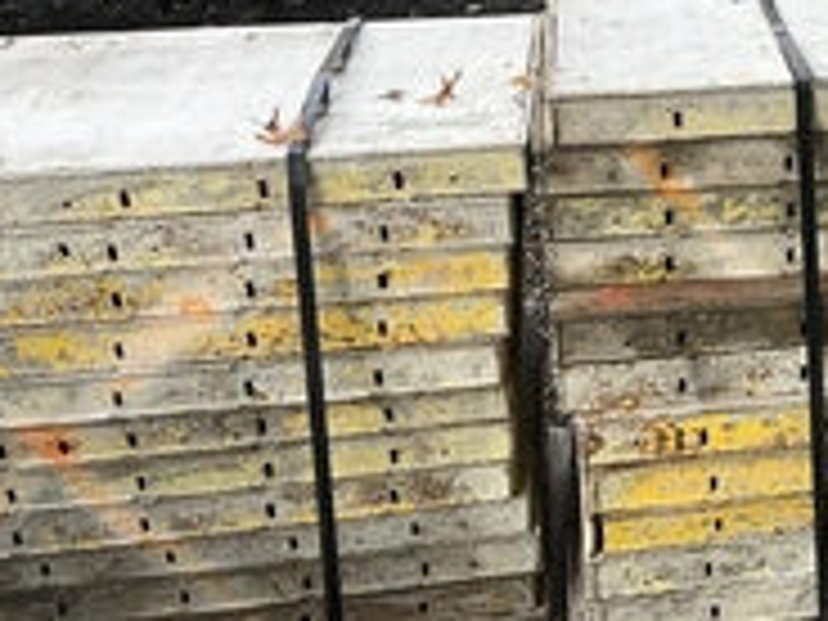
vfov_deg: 23.1
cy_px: 189
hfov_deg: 28.6
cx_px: 846
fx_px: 1507
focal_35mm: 63
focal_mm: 3
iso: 25
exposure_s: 1/380
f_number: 1.8
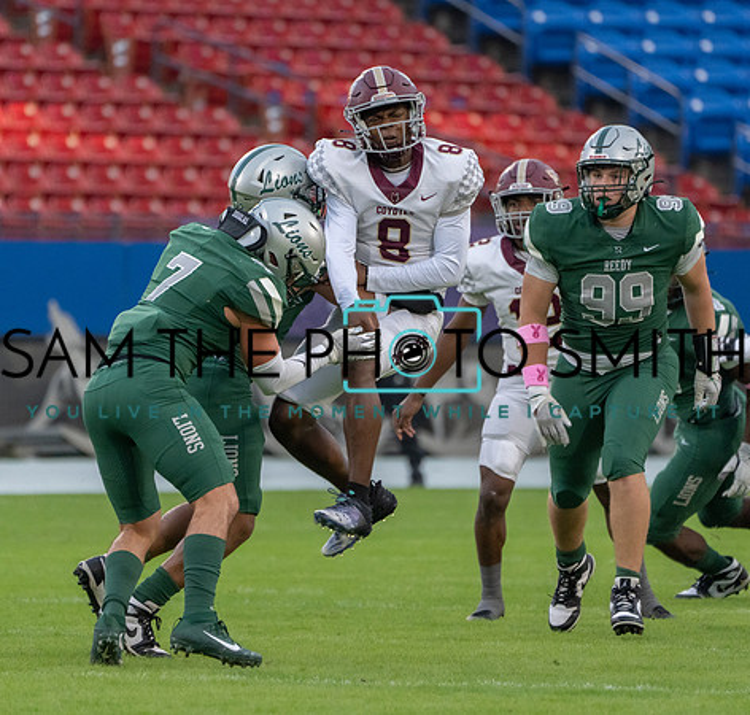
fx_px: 14980
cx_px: 379
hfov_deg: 2.9
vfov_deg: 2.7
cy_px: 327
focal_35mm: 626
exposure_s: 1/1250
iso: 2500
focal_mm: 400
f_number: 5.6
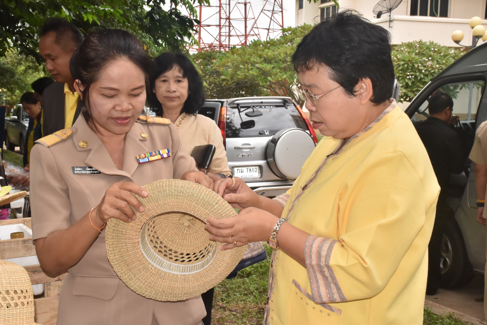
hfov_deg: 35.1
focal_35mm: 57
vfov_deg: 23.8
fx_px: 771
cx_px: 244
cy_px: 162
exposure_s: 1/200
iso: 640
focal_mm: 38
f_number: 18
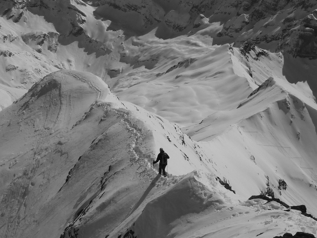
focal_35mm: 45
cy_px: 119
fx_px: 412
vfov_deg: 32.2
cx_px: 158
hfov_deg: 42.1
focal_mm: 4.1
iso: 80
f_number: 6.3
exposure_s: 1/1600
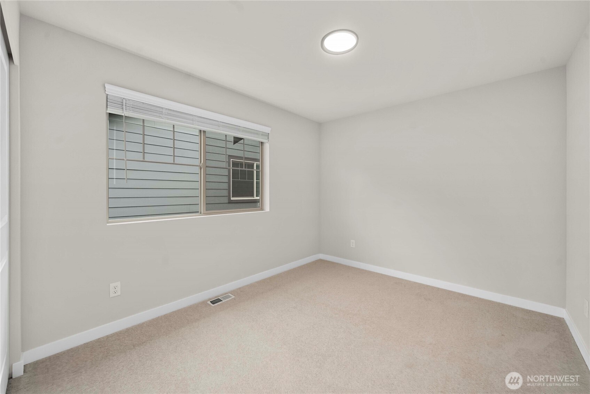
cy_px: 197
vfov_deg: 85.5
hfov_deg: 108.3
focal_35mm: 13
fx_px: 213
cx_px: 295
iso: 1000
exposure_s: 1/15
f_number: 7.1
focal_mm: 13
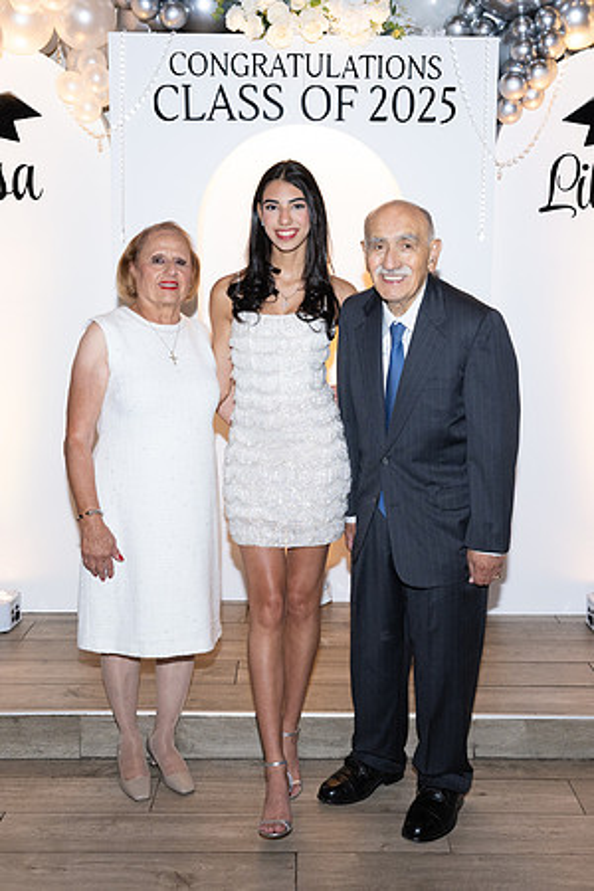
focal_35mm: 42
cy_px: 446
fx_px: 1039
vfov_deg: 46.4
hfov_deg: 31.9
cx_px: 319
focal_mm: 28
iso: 1000
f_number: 5.6
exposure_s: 1/80
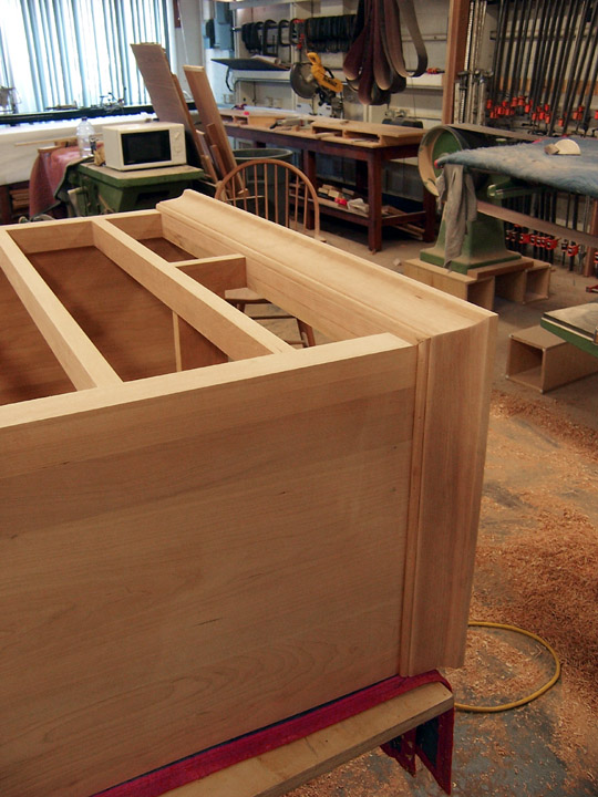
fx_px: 760
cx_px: 299
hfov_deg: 42.9
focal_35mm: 33
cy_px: 398
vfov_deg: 55.4
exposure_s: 1/10
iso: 140
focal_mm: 5.5
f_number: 3.4
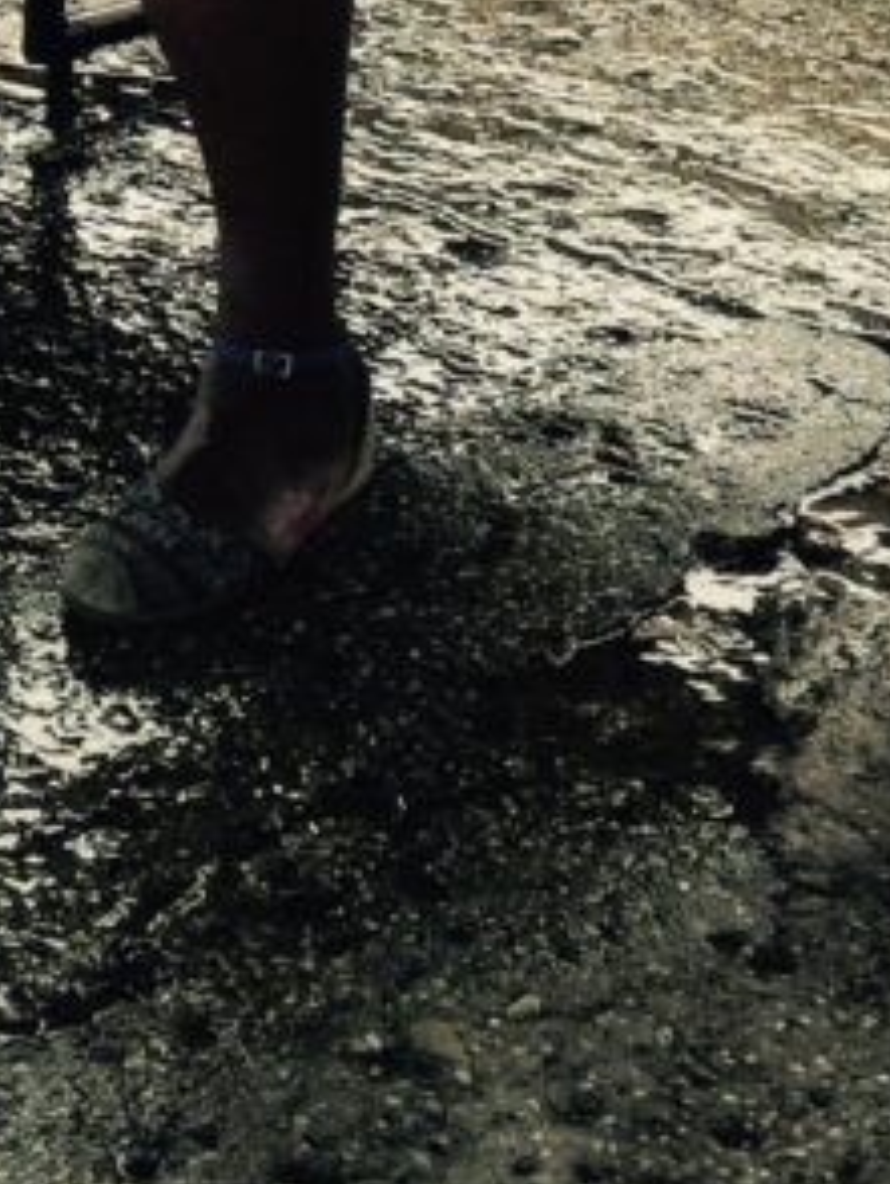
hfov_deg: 13.9
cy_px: -673
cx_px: -379
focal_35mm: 101
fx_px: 3457
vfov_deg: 17.2
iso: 32
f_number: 2.2
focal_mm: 4.15
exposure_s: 1/218
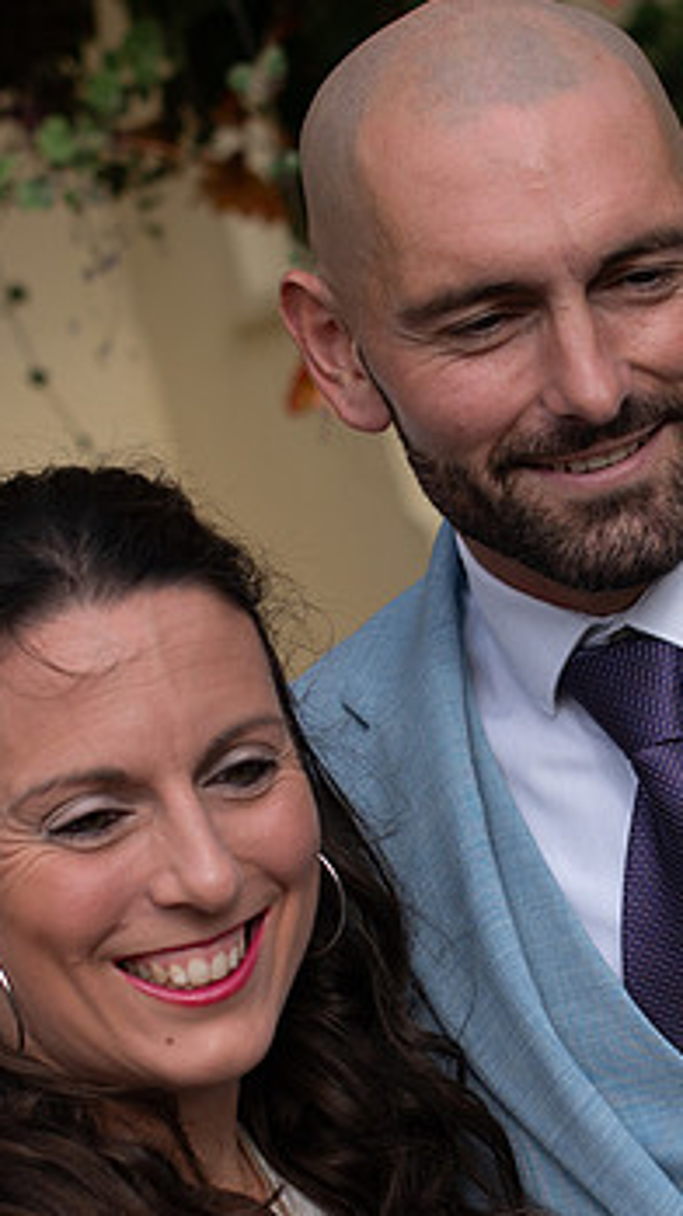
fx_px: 3772
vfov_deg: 18.3
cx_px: 606
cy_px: 602
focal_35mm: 117
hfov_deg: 10.3
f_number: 2.5
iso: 125
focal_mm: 35
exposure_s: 1/2500
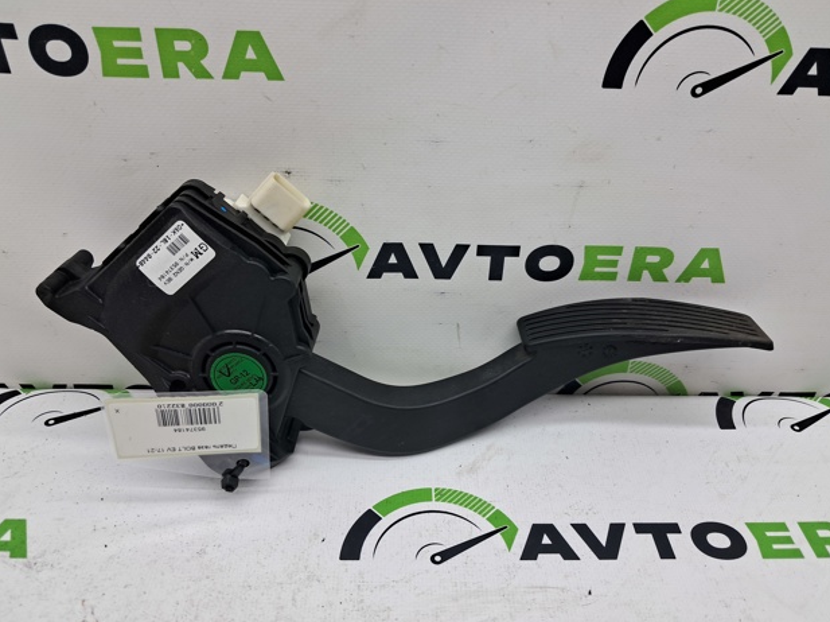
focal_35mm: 28
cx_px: 429
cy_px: 320
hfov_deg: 63.5
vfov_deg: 49.7
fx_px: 671
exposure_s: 1/50
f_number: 1.8
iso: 50
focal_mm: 4
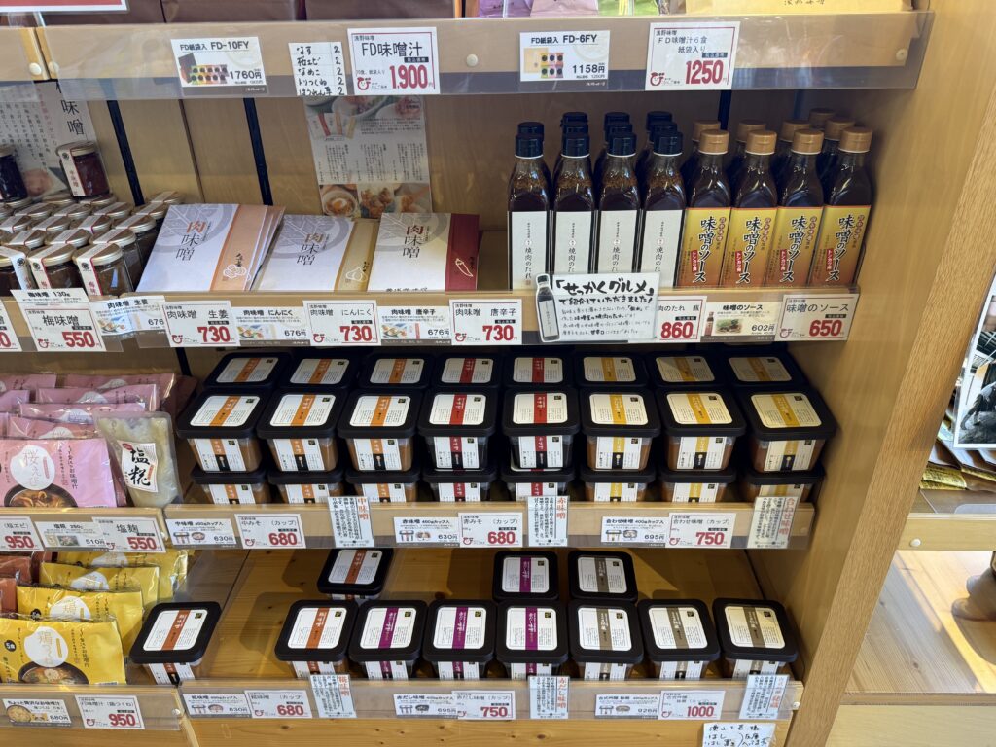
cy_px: 374
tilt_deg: -29.8
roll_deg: +0.9
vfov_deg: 56.8
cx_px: 498
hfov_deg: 71.6
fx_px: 691
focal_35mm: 24
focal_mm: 6.76
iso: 125
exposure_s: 1/120
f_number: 1.78
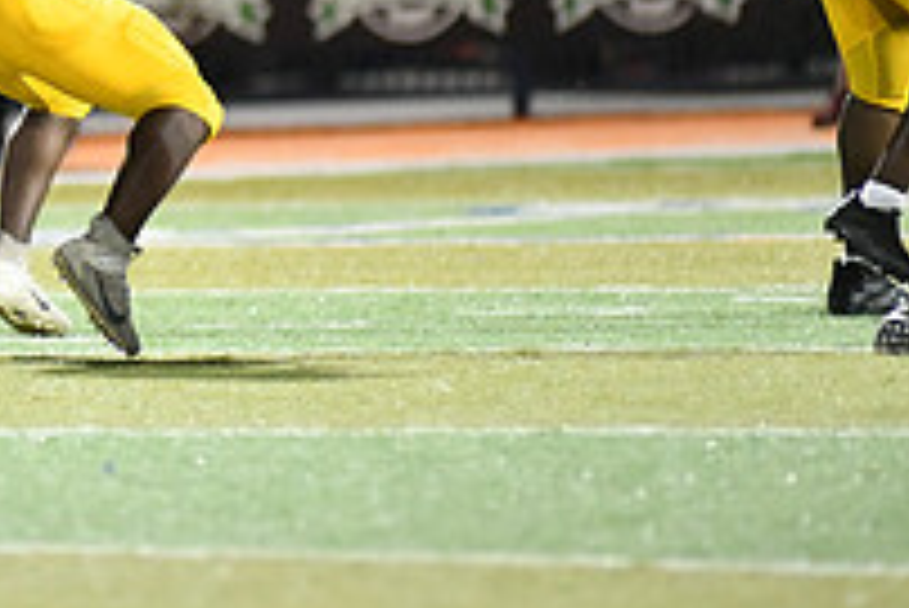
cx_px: -261
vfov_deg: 1.6
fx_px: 21780
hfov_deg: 2.4
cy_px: -97
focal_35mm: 862
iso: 7200
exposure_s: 1/1000
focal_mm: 300
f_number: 2.8
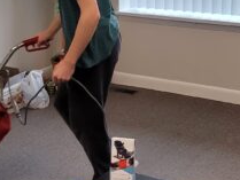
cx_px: 67
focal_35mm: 92
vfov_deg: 16.0
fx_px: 638
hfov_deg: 21.2
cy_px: 45
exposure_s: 1/120
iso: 320
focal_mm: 7
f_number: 1.8
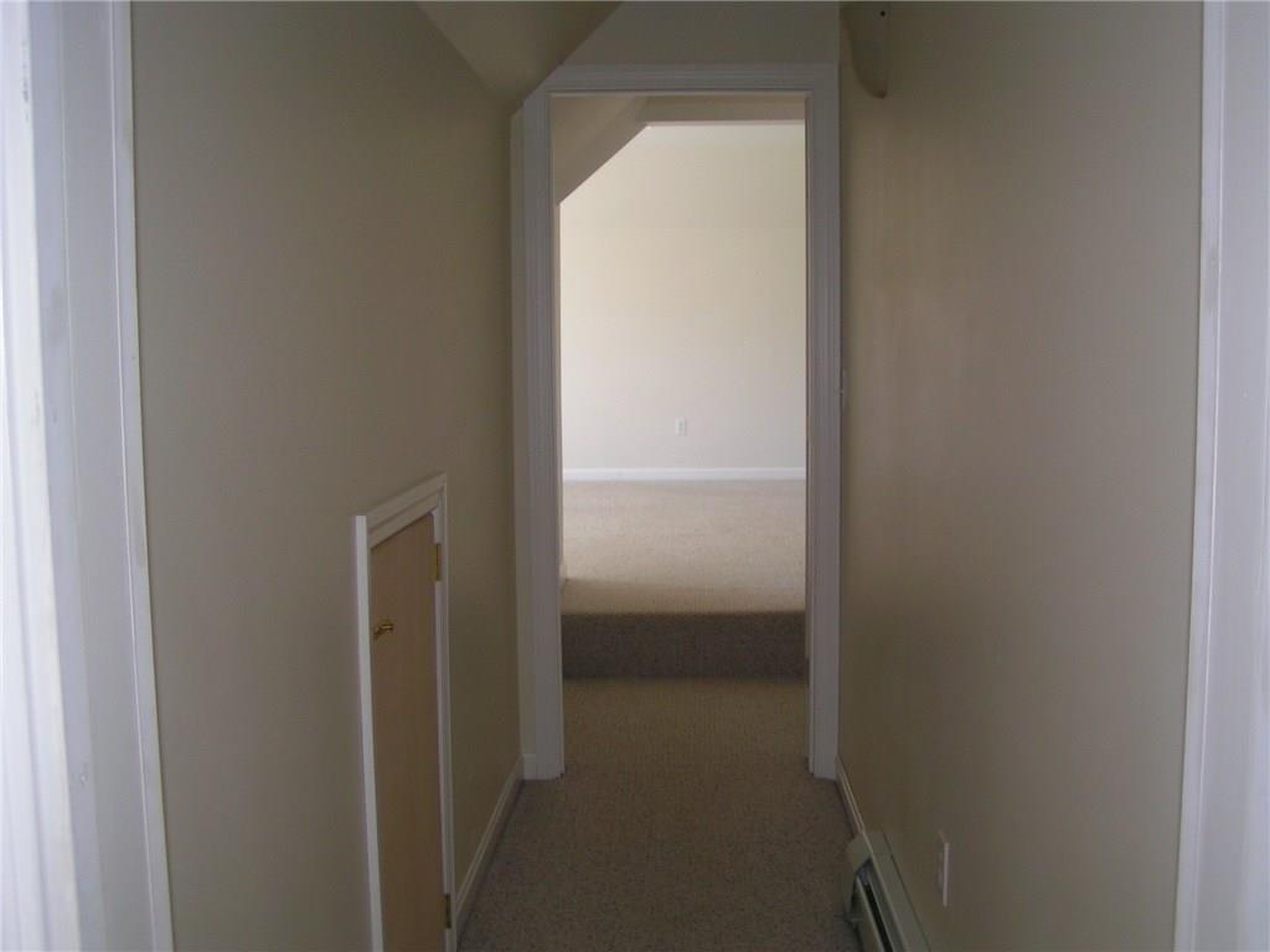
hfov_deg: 49.0
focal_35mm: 38
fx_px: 1394
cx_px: 635
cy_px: 476
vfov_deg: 37.7
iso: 80
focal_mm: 5.8
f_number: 2.8
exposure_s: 1/40
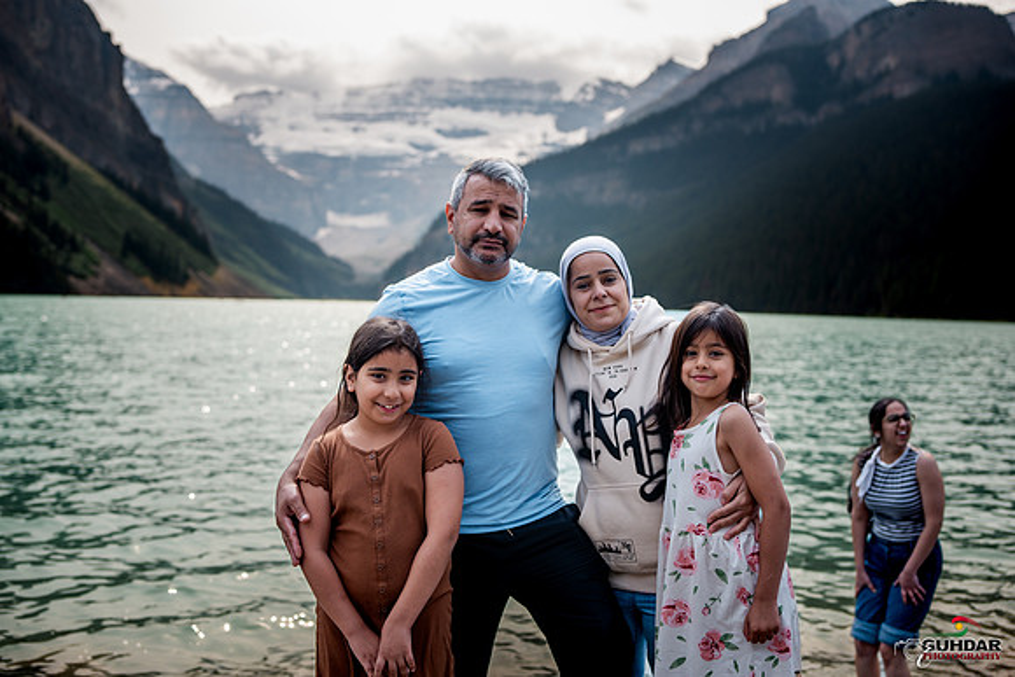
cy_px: 338
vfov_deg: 37.9
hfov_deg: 54.4
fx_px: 987
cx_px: 508
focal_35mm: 35
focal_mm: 35
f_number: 2.5
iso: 200
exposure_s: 1/2500
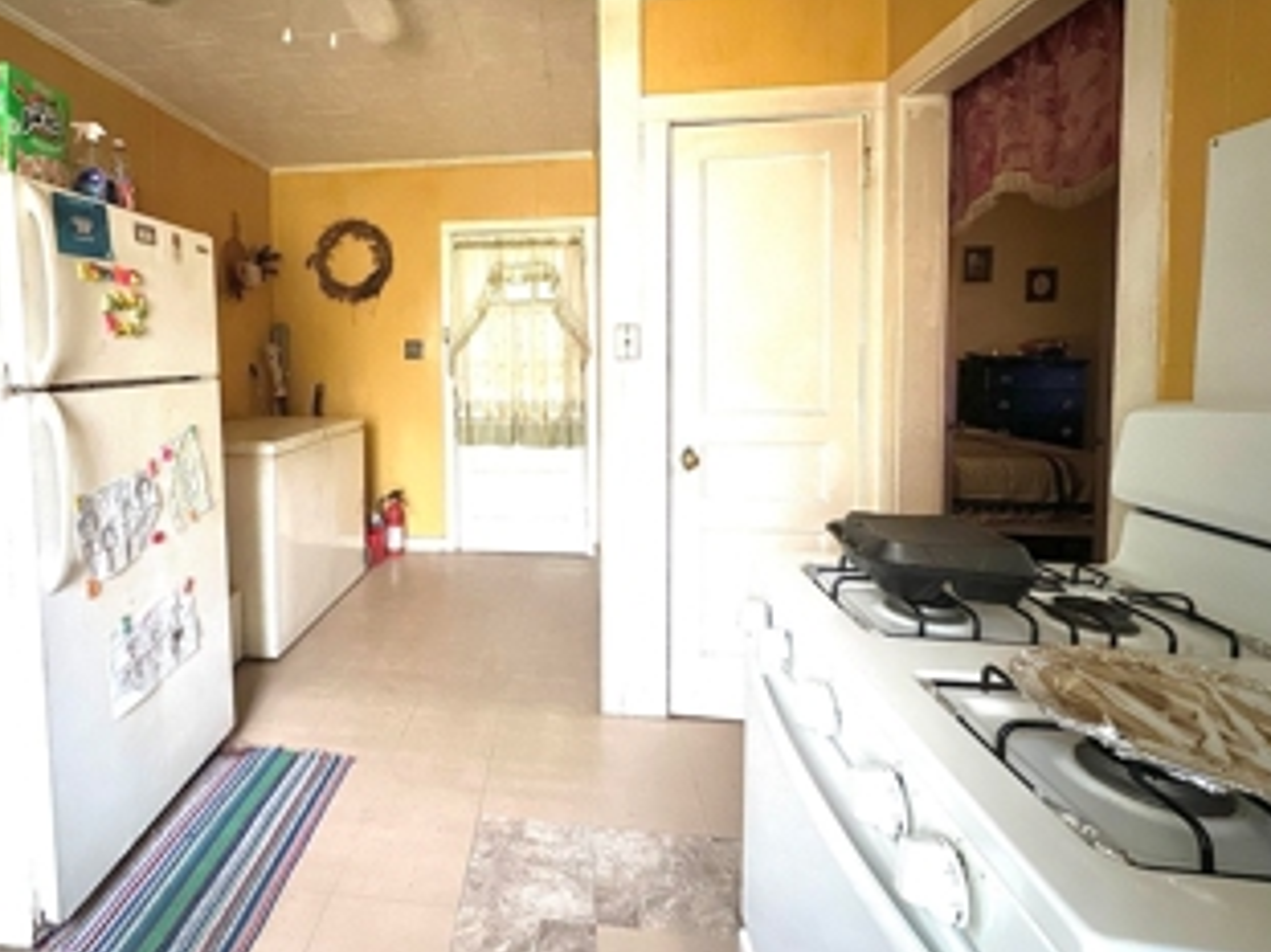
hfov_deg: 86.0
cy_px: 380
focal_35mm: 18
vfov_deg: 70.8
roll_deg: +0.7
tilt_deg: -2.5
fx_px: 661
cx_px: 474
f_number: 2.2
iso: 1000
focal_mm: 2.22
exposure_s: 1/40
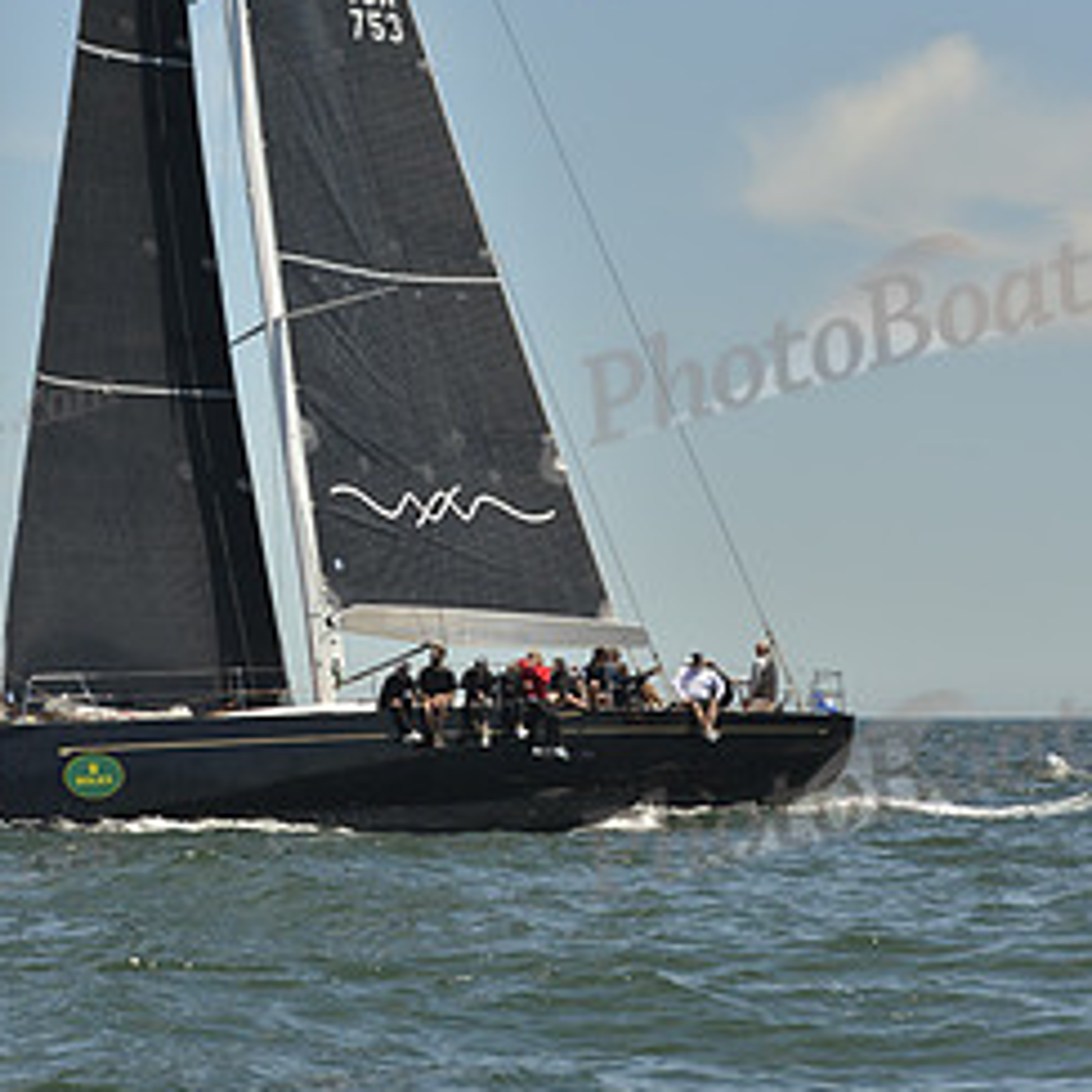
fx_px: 6638
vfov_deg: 9.4
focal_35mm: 186
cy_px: 161
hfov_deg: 9.4
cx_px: 351
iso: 280
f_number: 8
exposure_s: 1/1600
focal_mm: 92
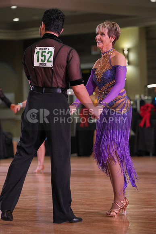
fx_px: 948
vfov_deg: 14.1
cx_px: 78
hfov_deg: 9.4
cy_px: 117
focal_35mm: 146
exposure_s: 1/500
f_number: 4
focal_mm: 146
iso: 2000
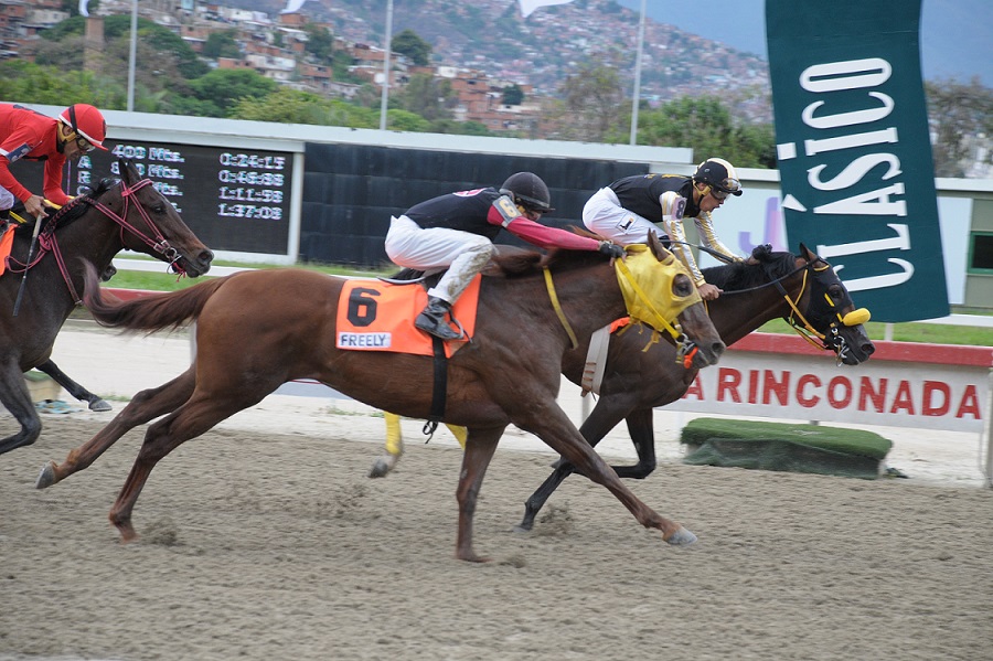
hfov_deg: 15.2
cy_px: 330
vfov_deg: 10.1
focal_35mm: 135
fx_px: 3722
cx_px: 496
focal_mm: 90
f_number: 5.6
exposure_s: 1/500
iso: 640
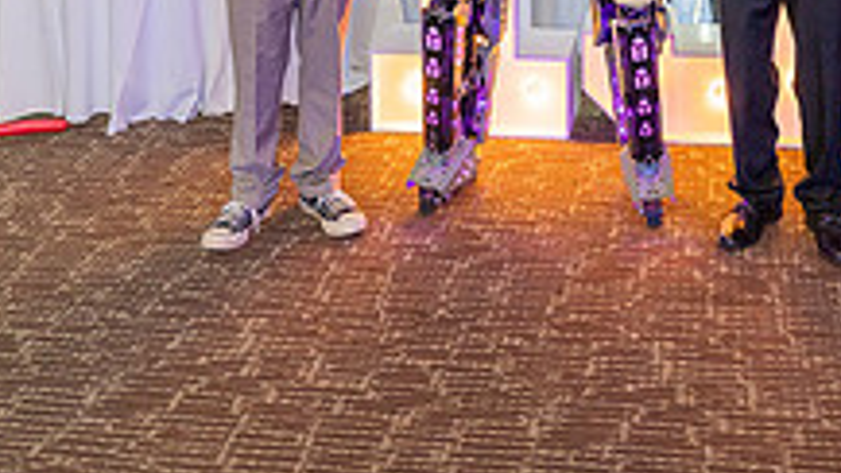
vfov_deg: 17.0
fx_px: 1382
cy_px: -299
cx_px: 531
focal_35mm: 62
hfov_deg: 33.7
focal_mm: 28.5
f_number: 4.5
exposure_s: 1/200
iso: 1250
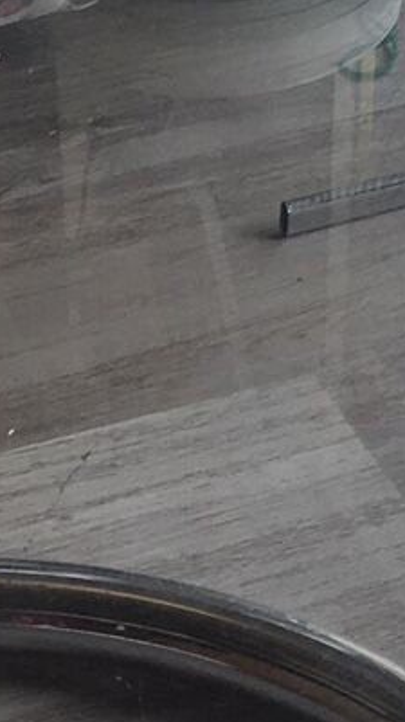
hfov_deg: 7.5
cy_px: 735
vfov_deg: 13.3
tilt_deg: -42.3
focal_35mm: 159
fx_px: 3041
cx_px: -185
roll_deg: +5.3
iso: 25
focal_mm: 4.15
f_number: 2.2
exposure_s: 1/50
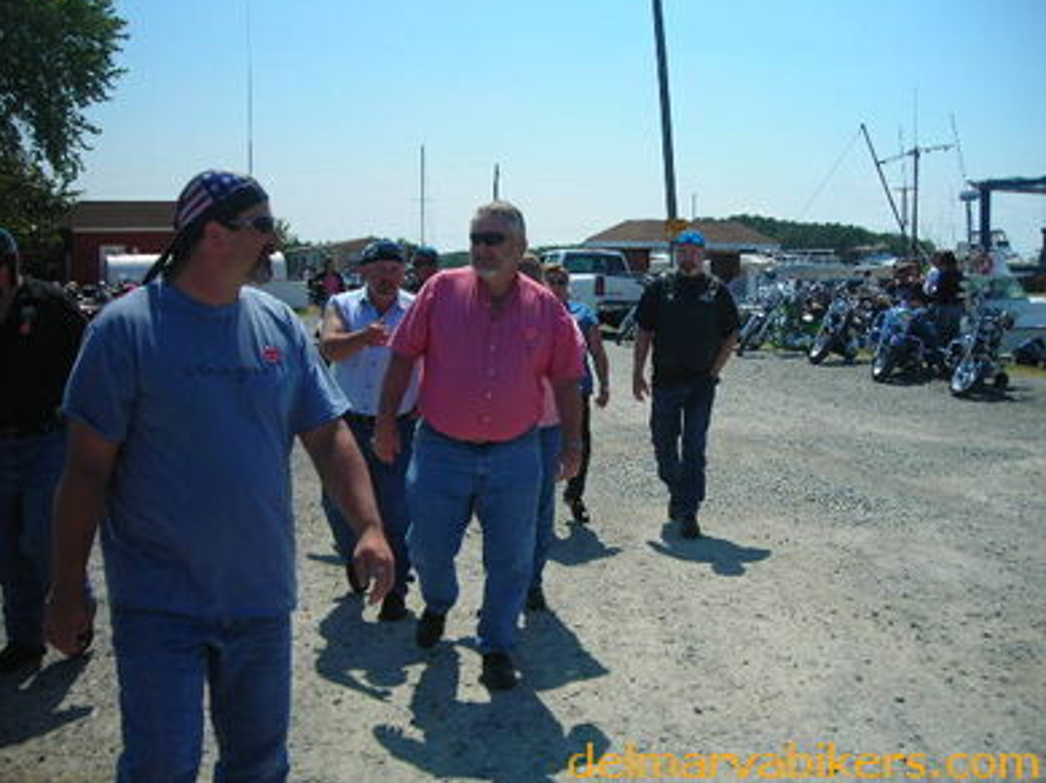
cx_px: 512
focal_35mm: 39
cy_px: 383
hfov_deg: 47.9
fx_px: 1178
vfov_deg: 36.8
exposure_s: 1/206
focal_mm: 6.3
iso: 50
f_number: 6.4
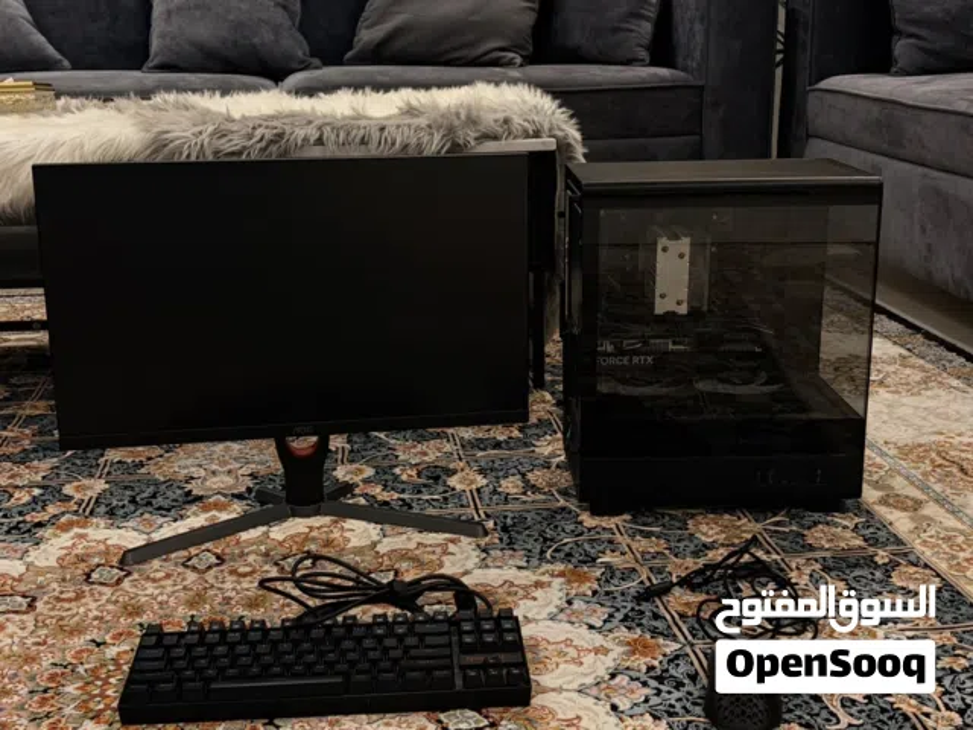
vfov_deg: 53.1
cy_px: 365
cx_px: 486
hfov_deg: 67.3
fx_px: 731
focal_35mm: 26
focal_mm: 5.96
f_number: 1.6
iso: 100
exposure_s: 1/50
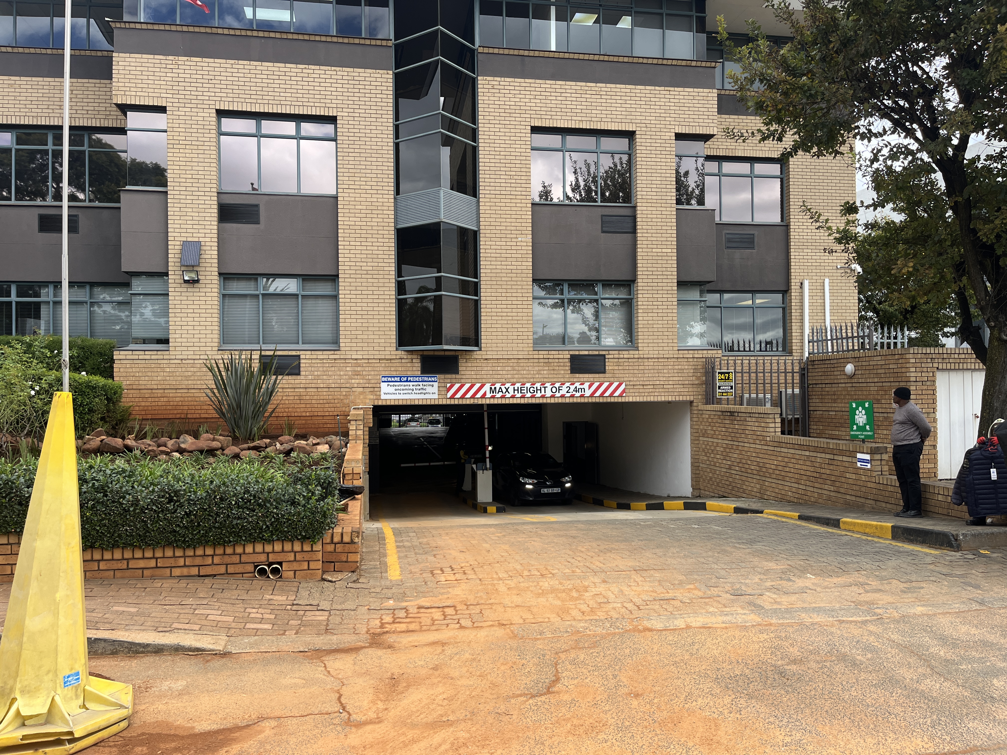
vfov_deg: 53.1
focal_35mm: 26
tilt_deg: -2.9
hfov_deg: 67.3
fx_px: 756
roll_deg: -0.5
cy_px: 378
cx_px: 504
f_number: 1.6
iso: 50
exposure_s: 1/1096
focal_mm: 5.1
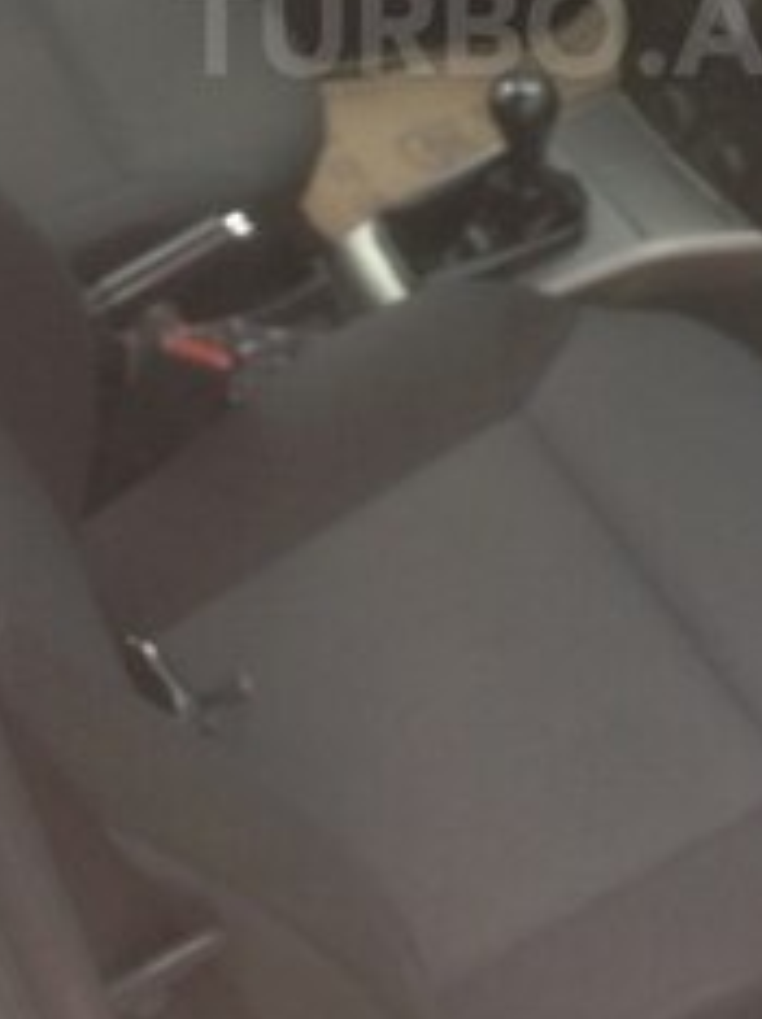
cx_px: 514
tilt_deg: -32.9
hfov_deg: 20.9
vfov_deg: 26.5
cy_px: 26
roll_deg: -5.7
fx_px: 2058
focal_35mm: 70
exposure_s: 1/40
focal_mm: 4.12
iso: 64
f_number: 2.4
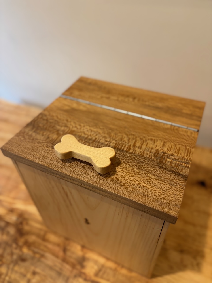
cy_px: 142
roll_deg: +2.1
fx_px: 212
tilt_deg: -44.1
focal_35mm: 26
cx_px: 106
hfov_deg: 53.1
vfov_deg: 67.3
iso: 200
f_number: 1.6
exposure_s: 1/60
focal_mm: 5.96
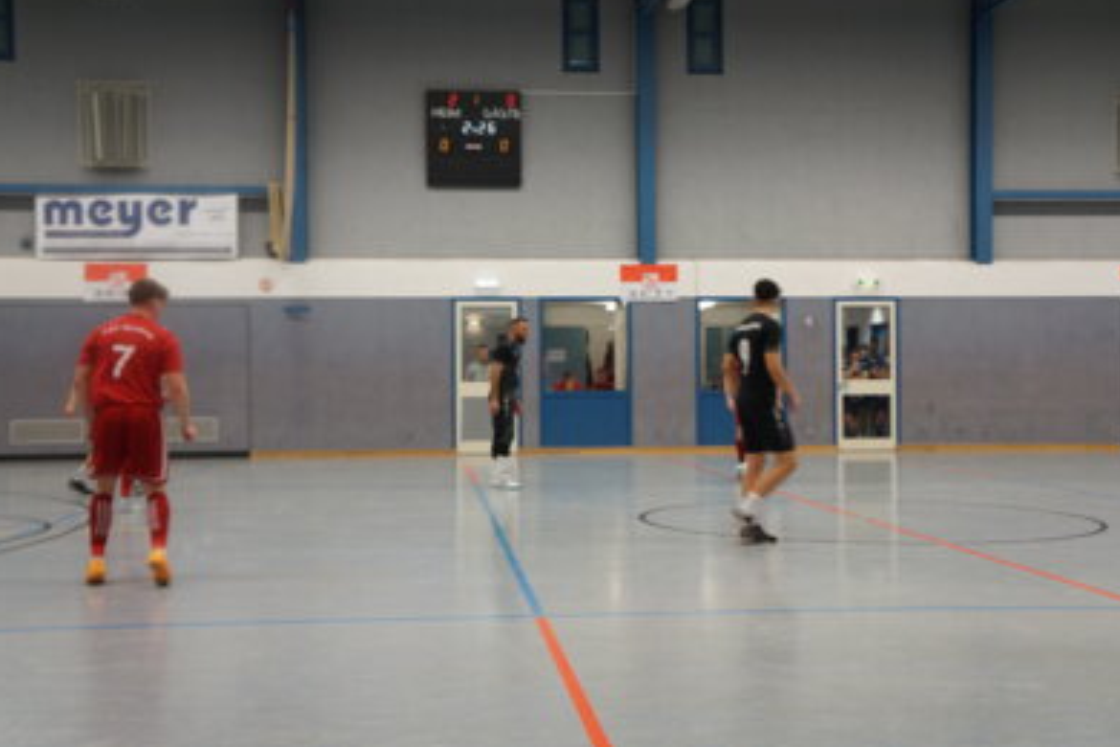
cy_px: 368
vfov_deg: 31.2
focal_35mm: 43
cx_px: 557
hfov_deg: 45.4
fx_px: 1338
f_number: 4
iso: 500
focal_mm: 28
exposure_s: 1/60
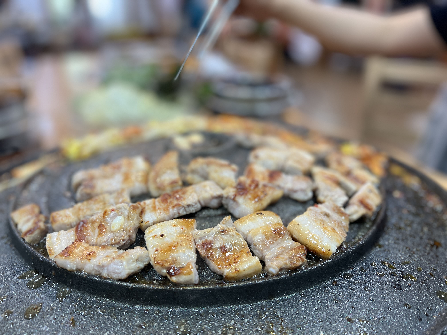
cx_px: 224
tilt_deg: -24.2
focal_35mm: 26
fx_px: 336
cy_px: 168
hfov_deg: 67.3
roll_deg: +2.1
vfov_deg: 53.1
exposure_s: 1/120
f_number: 1.5
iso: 100
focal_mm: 5.7
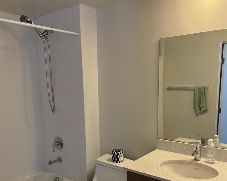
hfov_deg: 55.7
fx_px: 215
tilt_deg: -7.9
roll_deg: +1.5
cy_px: 118
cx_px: 114
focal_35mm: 32
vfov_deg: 45.2
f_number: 1.78
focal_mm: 6.76
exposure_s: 1/120
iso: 400
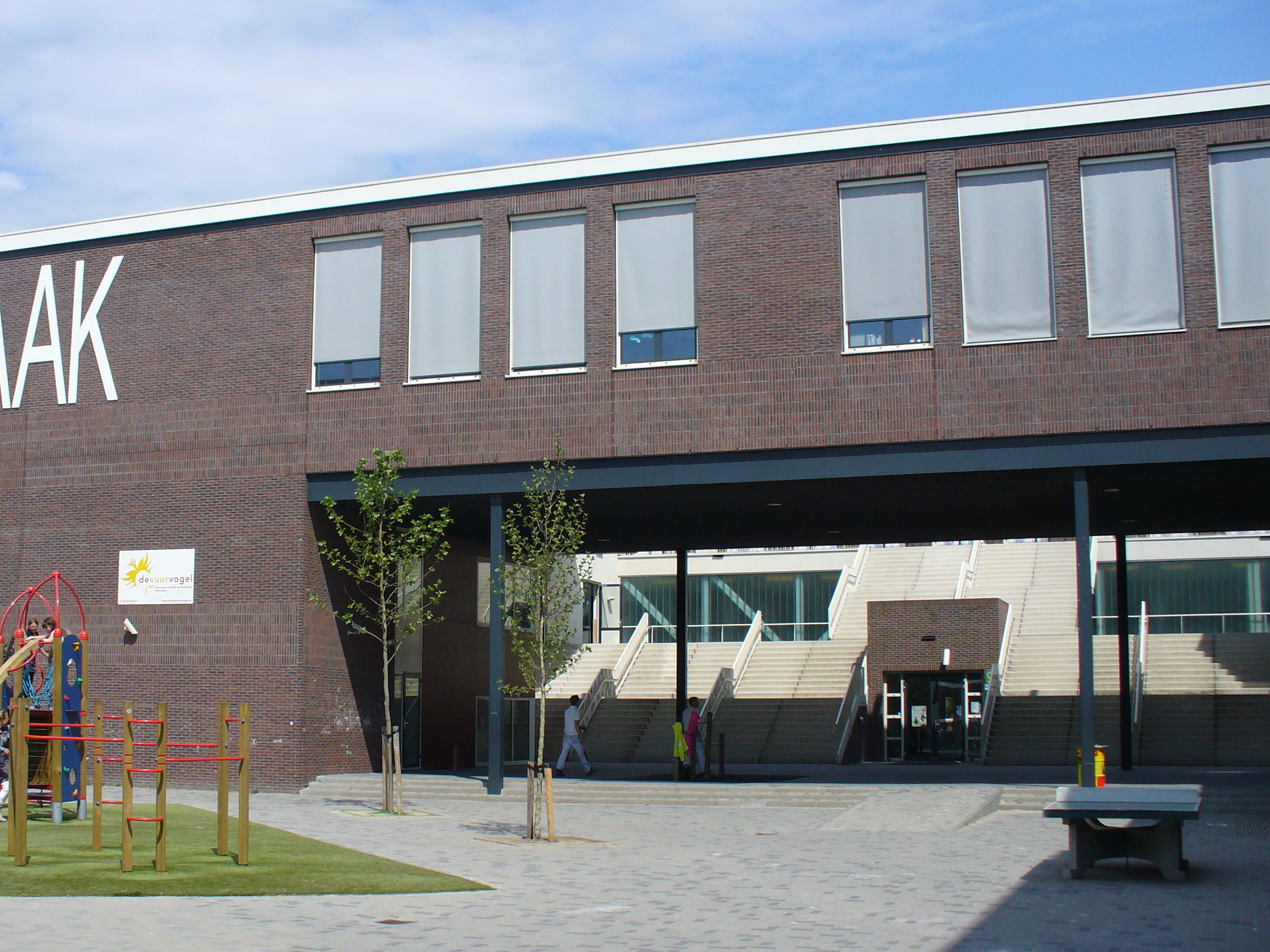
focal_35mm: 46
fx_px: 1688
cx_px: 497
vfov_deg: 31.5
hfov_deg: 41.0
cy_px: 474
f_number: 5.6
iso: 80
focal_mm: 6.1
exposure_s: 1/400
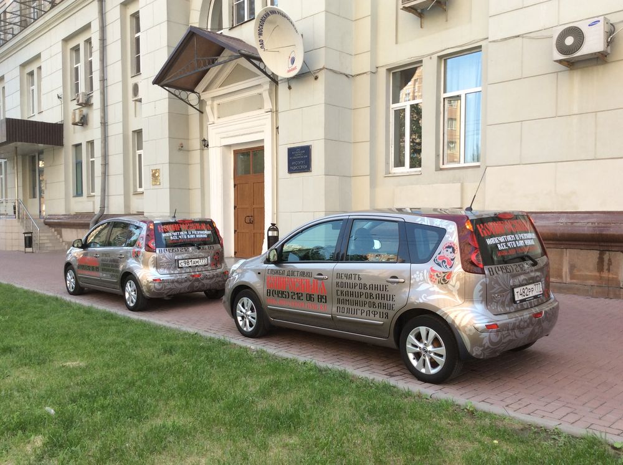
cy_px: 232
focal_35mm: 32
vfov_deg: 44.0
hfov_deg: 56.9
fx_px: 575
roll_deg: +1.6
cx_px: 312
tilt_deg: -2.4
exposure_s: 1/222
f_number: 2.4
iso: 32
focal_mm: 3.3
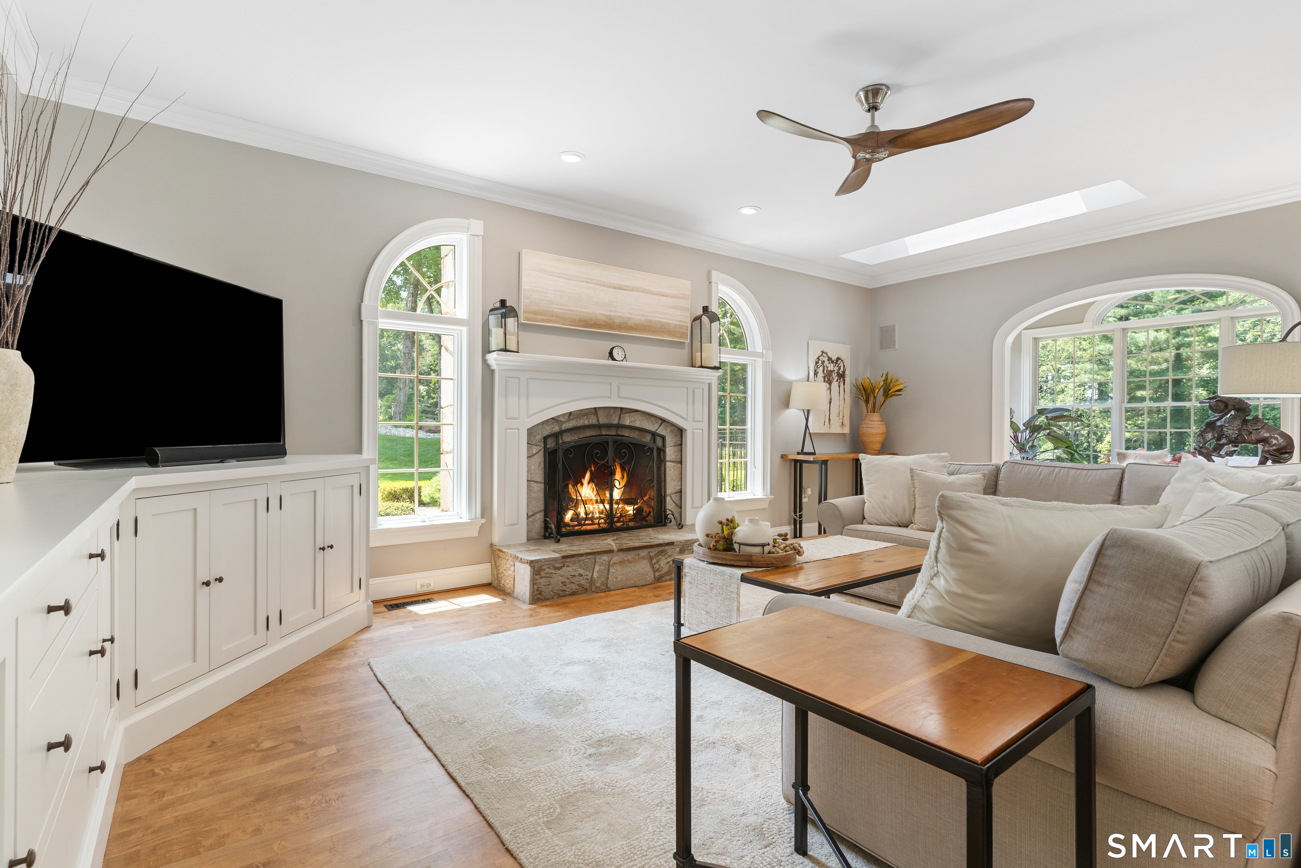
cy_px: 434
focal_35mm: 17
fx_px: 614
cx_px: 650
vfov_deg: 70.4
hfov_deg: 93.3
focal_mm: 17
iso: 320
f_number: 8
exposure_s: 1/5
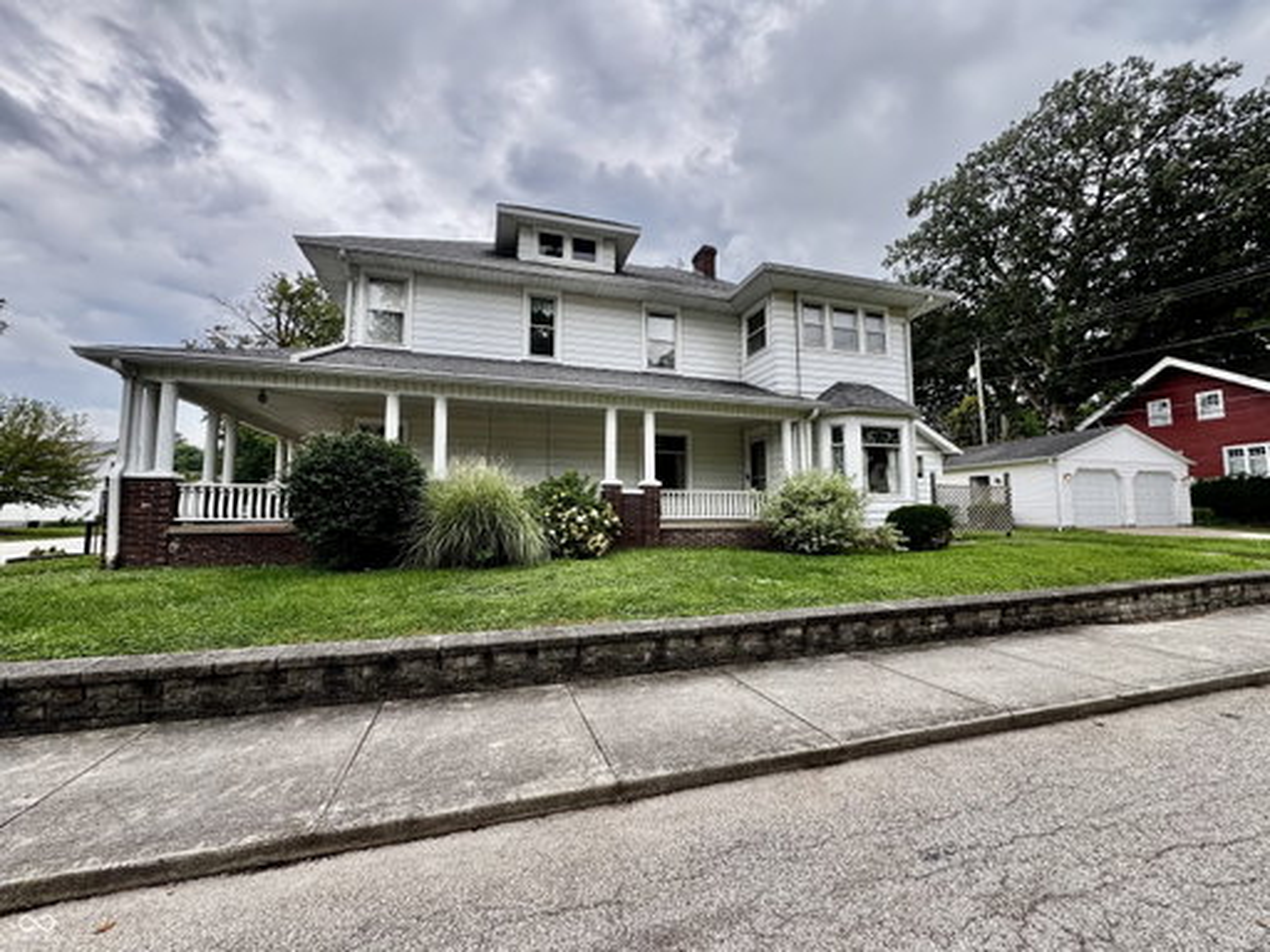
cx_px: 635
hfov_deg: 102.1
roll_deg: +0.1
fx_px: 514
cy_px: 476
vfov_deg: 85.7
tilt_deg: +3.8
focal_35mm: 14
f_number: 2.2
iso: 40
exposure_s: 1/246
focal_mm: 2.22
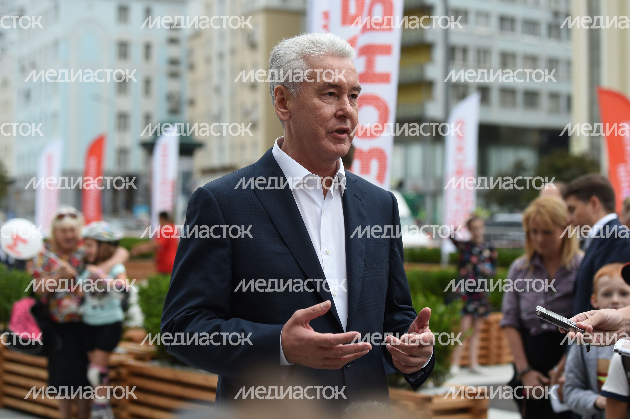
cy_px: 210
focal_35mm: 70
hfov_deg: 28.9
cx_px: 315
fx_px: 1224
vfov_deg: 19.4
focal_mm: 70
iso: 1000
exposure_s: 1/800
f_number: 4
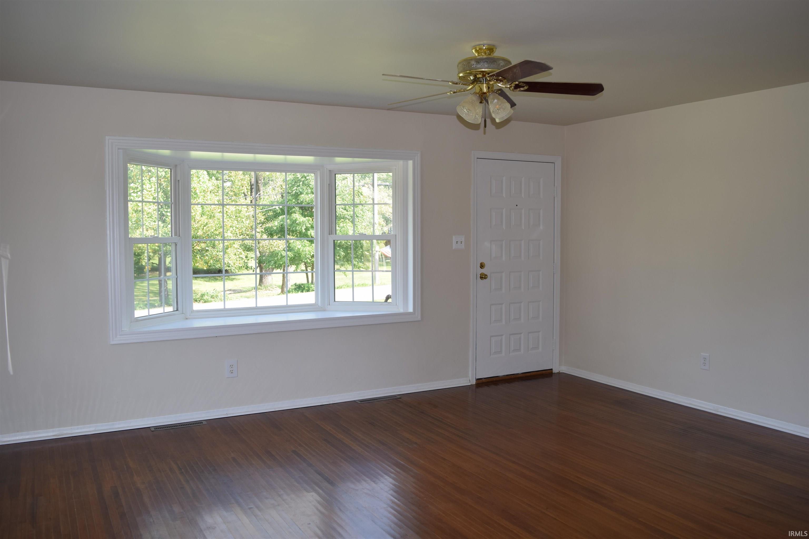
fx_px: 708
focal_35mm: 32
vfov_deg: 41.7
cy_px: 270
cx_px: 404
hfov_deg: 59.5
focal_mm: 21
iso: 200
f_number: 5.6
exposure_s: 1/125
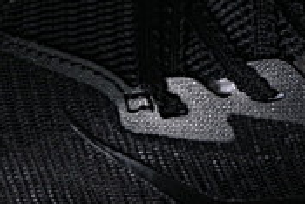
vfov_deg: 3.0
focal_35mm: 463
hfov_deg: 4.4
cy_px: 349
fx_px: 3926
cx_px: 340
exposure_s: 1/50
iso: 160
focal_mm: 50
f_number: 6.3
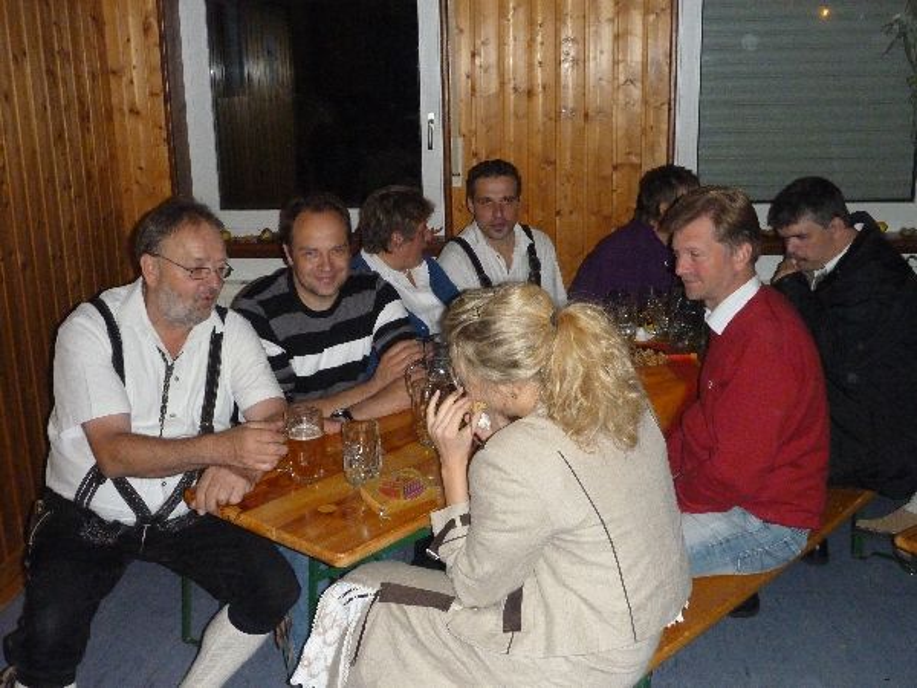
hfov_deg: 49.0
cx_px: 458
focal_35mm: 38
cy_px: 344
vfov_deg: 37.7
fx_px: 1007
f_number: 4
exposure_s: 1/125
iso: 640
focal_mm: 6.8
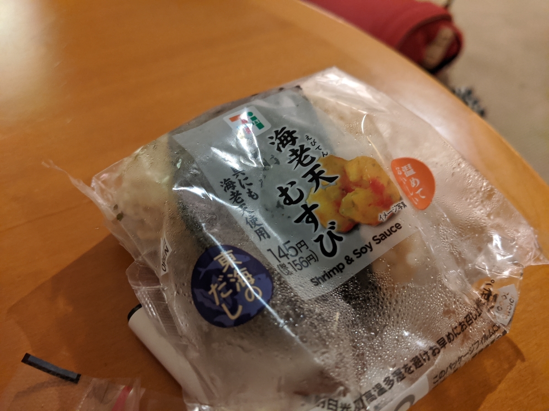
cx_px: 274
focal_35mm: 27
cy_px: 206
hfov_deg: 65.3
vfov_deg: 51.4
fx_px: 428
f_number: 1.8
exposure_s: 1/40
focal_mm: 4.44
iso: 431
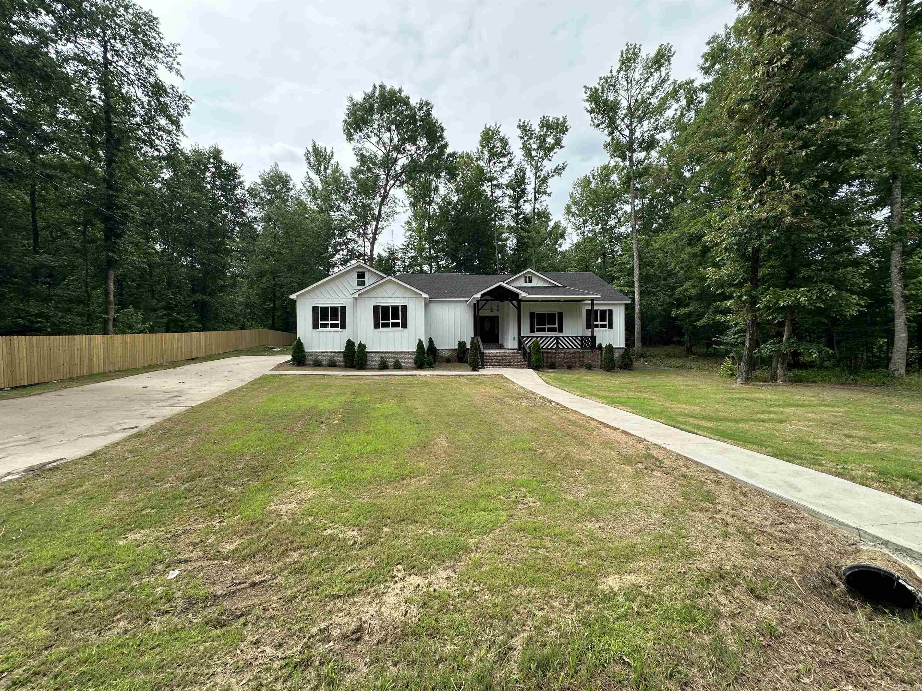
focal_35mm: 14
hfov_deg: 102.1
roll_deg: +0.3
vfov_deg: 85.7
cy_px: 346
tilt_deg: -0.6
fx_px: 373
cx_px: 461
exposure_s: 1/647
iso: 40
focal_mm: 2.22
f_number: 2.2
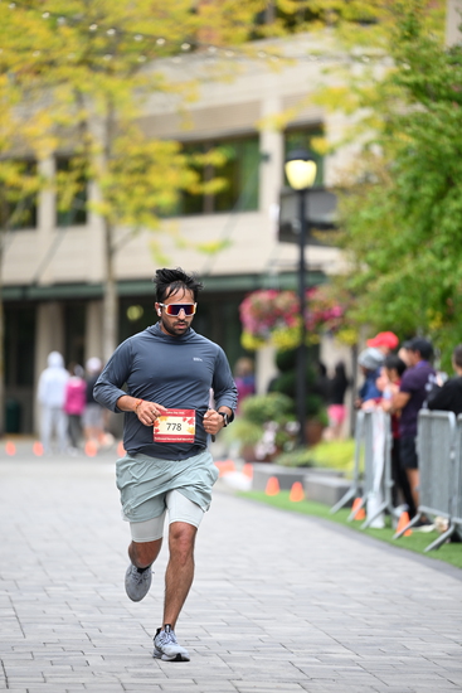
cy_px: 346
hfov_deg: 7.0
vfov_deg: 10.5
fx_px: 3751
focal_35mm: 195
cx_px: 231
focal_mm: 195
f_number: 2.8
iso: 800
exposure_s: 1/1600
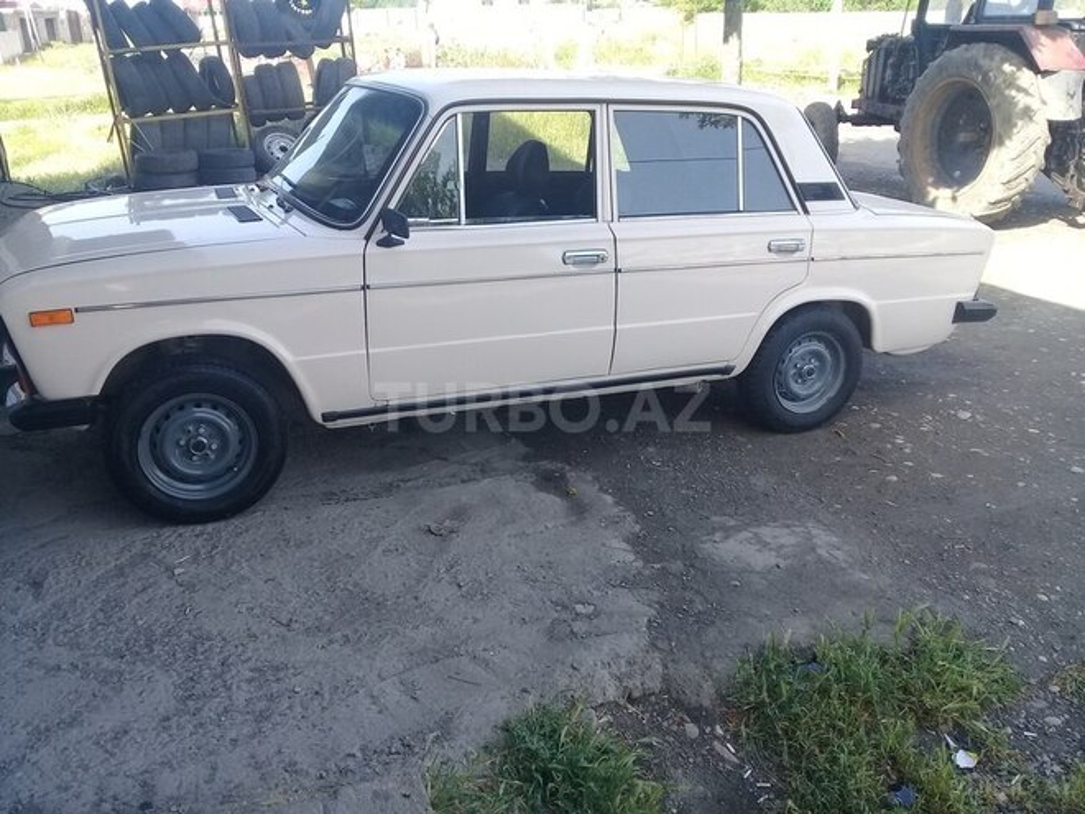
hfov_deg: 58.4
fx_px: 972
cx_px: 542
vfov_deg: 45.4
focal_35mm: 31
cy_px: 407
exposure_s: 1/217
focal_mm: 3.3
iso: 50
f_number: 2.2
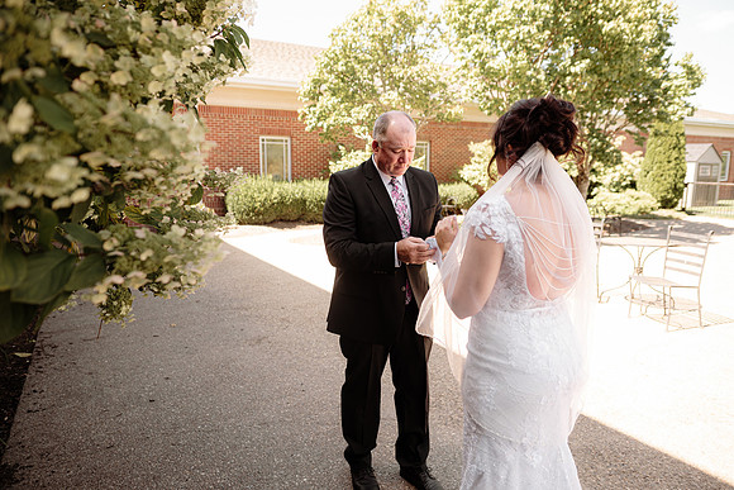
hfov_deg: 73.7
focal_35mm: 24
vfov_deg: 53.2
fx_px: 489
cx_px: 367
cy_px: 245
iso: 160
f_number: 2.8
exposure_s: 1/400
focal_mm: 24
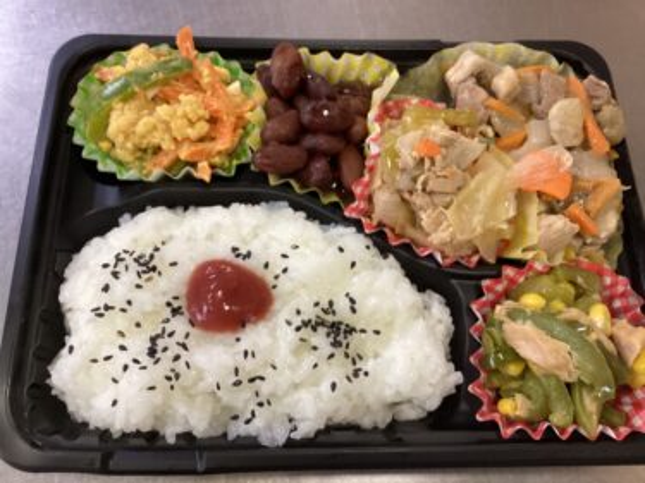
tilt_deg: -68.6
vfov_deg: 45.4
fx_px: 577
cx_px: 322
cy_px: 242
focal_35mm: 31
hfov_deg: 58.4
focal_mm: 3.3
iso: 200
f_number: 2.4
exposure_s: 1/60
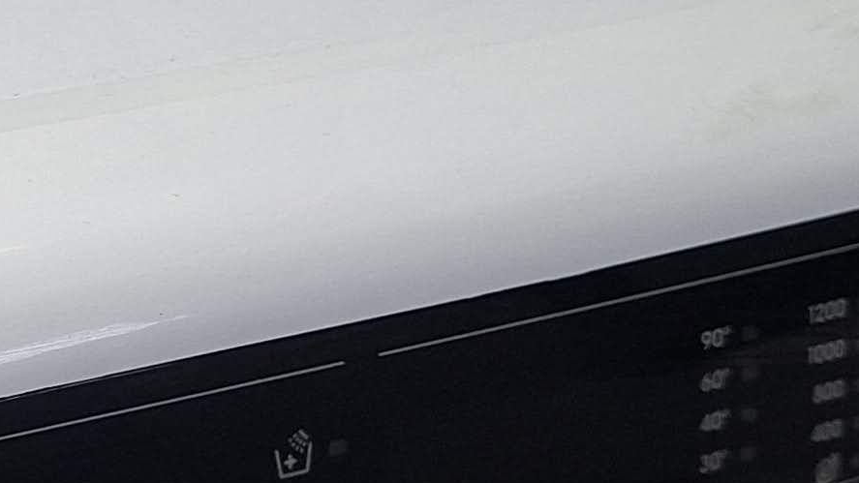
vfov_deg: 10.7
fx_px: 2574
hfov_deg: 18.0
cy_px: 345
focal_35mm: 113
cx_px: -158
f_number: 1.8
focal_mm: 5.54
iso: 200
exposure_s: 1/100
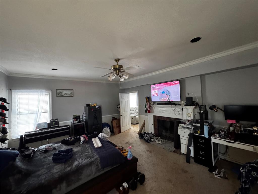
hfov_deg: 102.1
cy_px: 97
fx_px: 104
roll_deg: +1.7
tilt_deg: +2.6
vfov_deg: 85.7
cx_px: 129
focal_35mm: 14
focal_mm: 2.22
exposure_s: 1/60
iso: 1000
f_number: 2.2
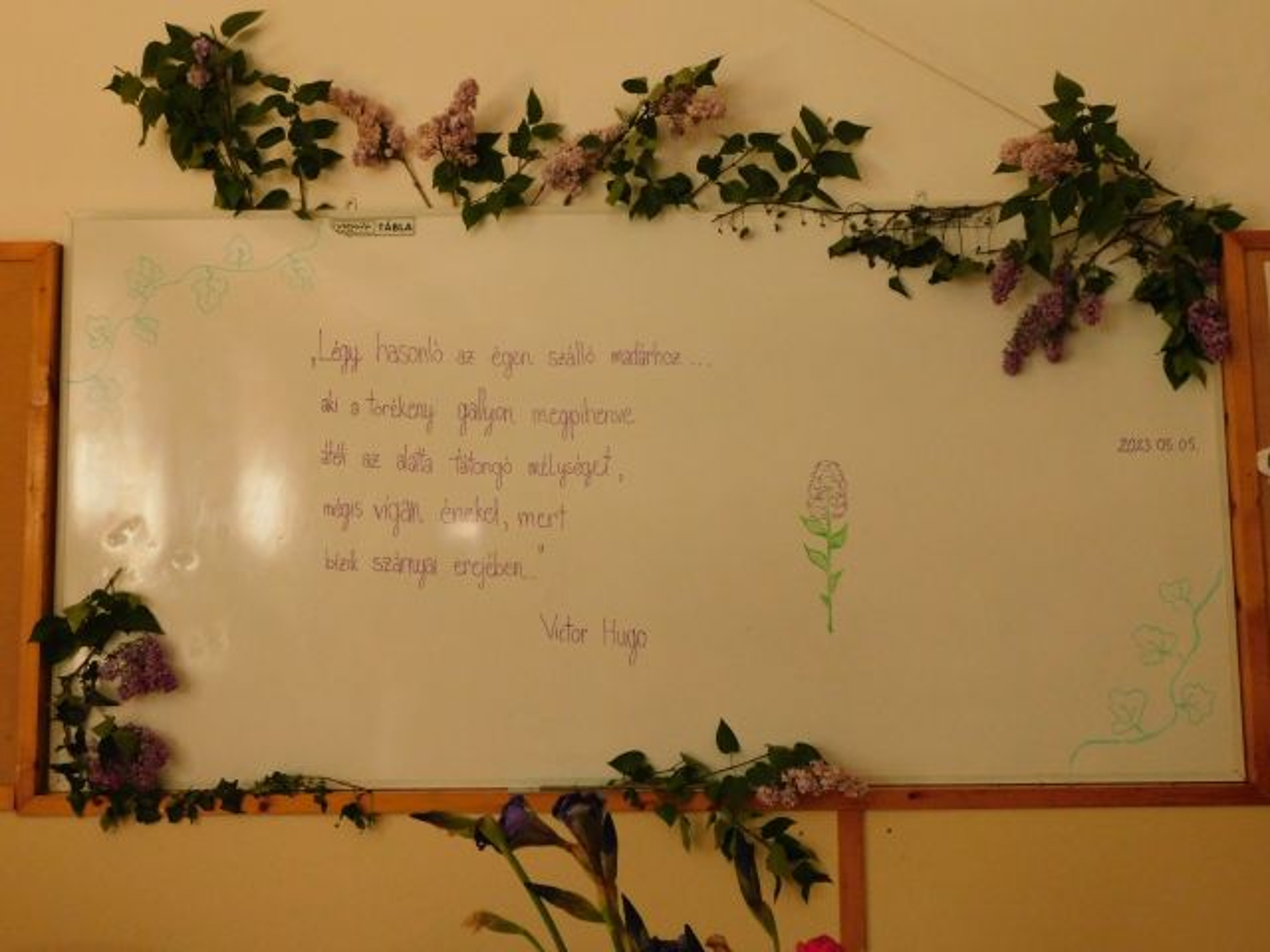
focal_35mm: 36
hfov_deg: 51.4
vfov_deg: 39.7
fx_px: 1321
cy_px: 476
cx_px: 635
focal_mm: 6.3
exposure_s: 1/160
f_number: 3.5
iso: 800
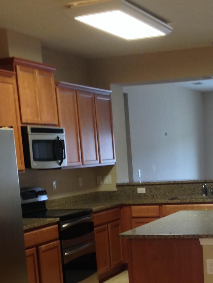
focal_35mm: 75
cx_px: 157
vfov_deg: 25.1
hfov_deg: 19.5
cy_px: 263
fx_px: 615
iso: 100
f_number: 2.4
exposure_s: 1/20
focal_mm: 4.12
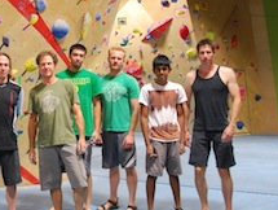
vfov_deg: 24.8
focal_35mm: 59
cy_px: 80
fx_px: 475
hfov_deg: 31.8
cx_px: 54
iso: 900
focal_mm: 22
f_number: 4
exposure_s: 1/30
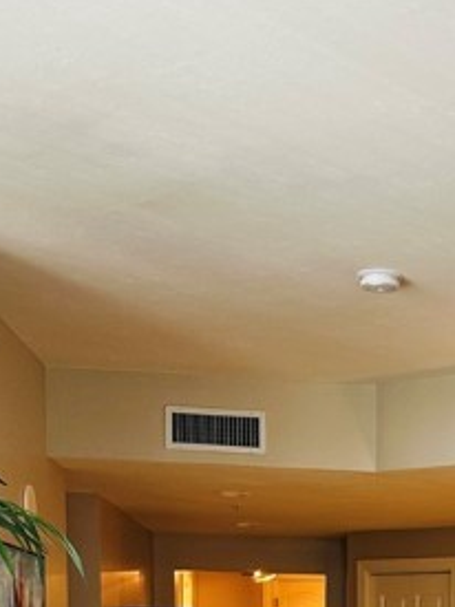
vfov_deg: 25.6
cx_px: 495
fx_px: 1175
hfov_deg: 20.9
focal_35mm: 67
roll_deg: -1.2
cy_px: 750
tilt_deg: -3.7
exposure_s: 1/60
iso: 125
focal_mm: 6.86
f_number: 1.78
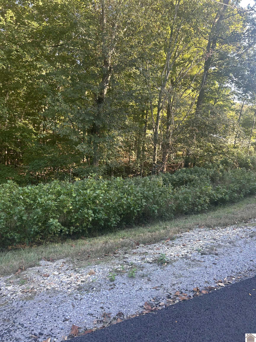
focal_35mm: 26
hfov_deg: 53.1
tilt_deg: -8.6
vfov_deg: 67.3
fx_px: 256
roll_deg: -2.4
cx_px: 128
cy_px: 171
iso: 50
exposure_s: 1/121
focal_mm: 5.7
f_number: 1.5
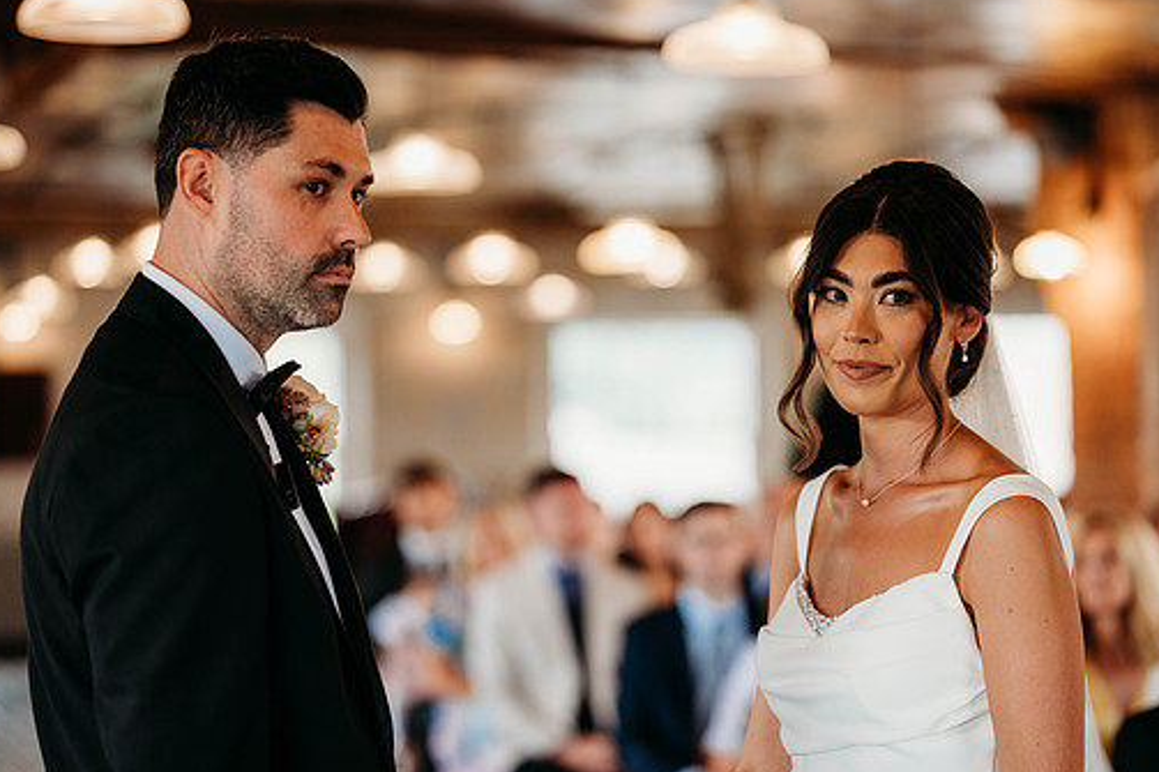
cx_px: 601
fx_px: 3154
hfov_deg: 20.8
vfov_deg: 14.0
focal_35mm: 98
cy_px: 415
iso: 560
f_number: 1.8
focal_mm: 85
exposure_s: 1/200
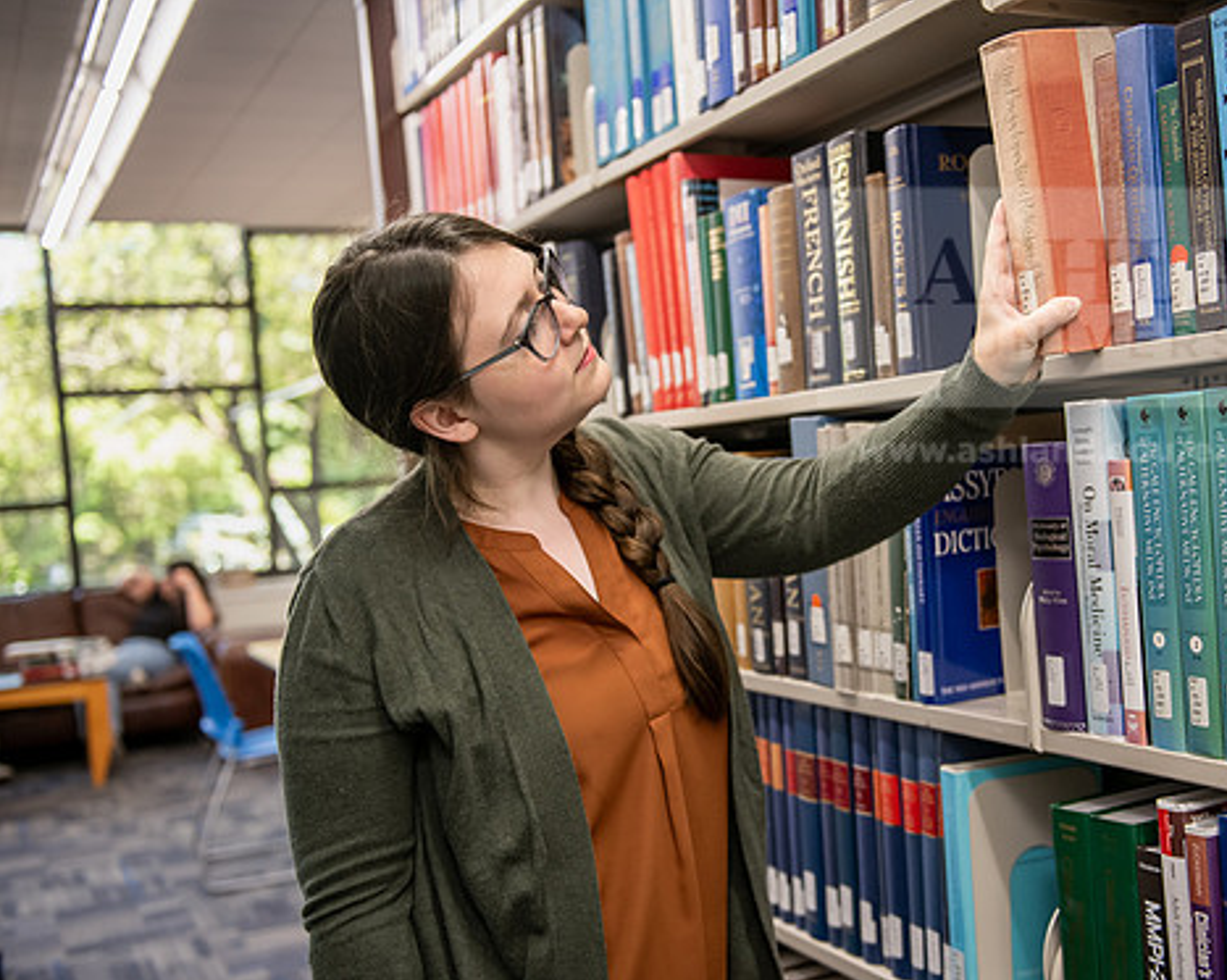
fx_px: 1524
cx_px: 738
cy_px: 506
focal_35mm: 42
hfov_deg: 43.6
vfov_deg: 35.6
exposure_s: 1/200
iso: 800
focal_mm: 36
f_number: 2.8
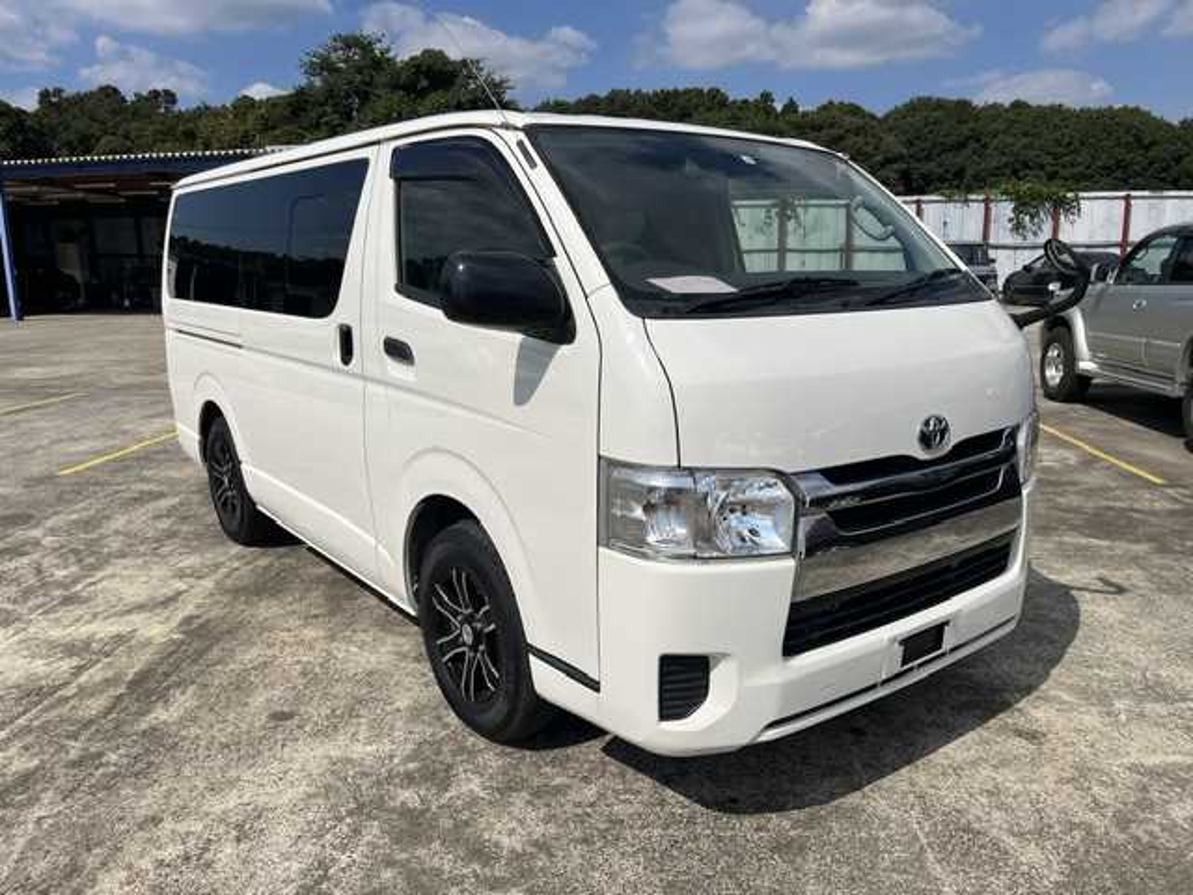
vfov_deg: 53.1
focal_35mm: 26
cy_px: 448
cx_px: 596
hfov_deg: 67.3
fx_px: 896
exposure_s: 1/9091
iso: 50
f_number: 1.6
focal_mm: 5.1
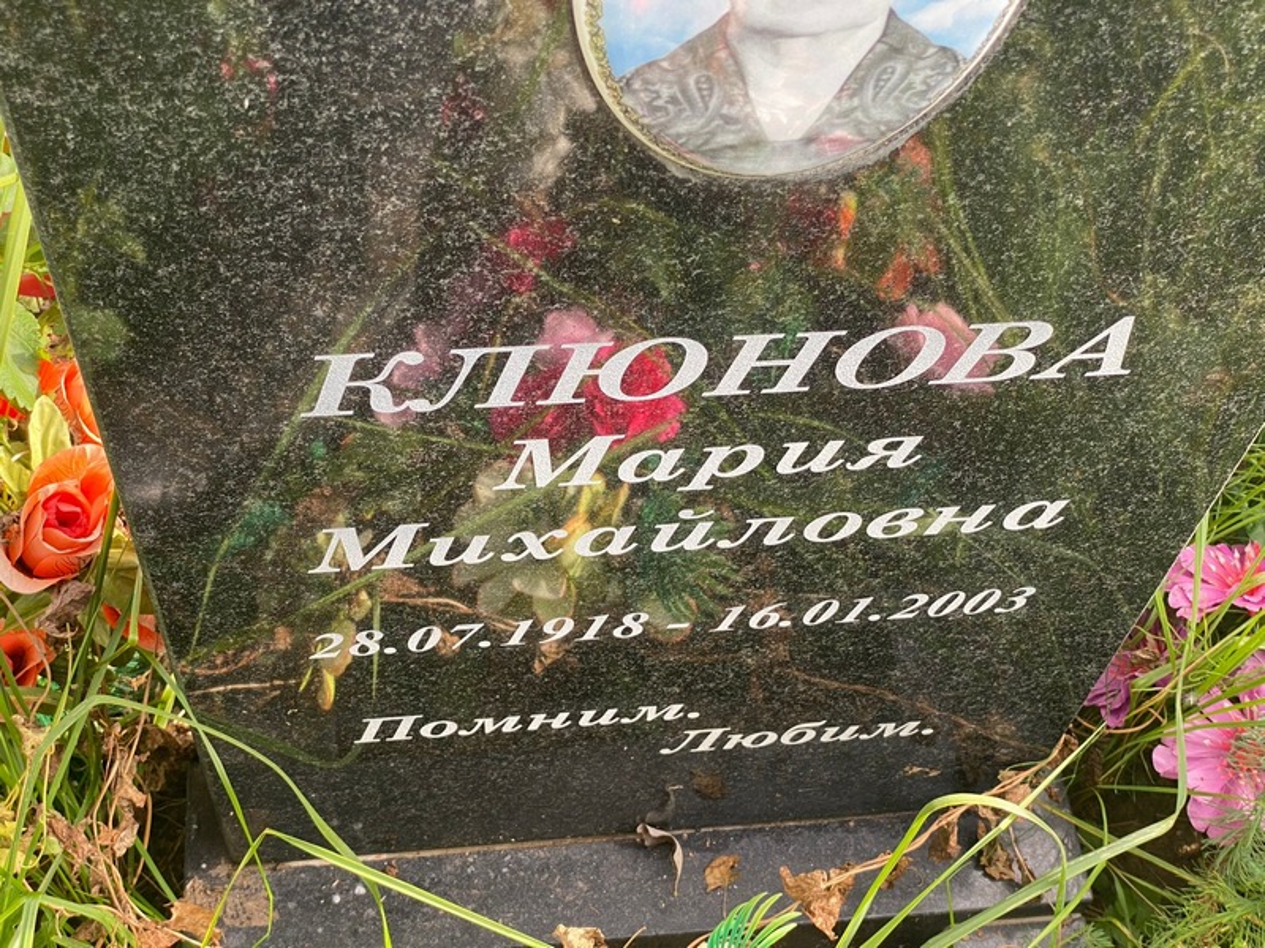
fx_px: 1900
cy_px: 474
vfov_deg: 28.0
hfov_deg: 36.8
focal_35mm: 52
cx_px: 632
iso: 20
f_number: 2
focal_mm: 6
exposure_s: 1/158
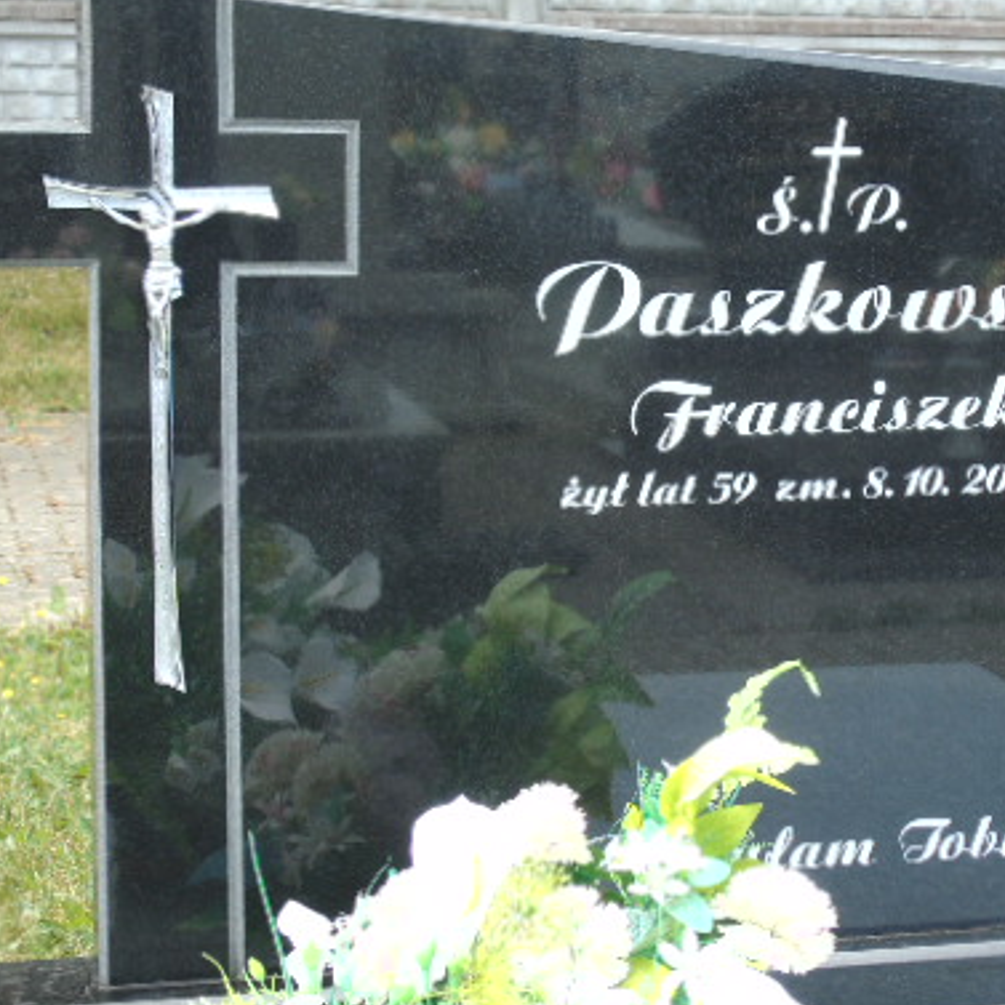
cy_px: 544
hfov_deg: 18.6
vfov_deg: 18.7
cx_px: 757
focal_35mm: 93
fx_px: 3055
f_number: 4.5
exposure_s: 1/100
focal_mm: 11
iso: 80
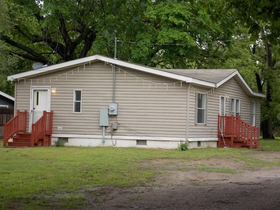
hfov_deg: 22.8
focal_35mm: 86
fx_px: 696
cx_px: 140
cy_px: 105
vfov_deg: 17.2
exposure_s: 1/80
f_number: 4.4
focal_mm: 15.3
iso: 80
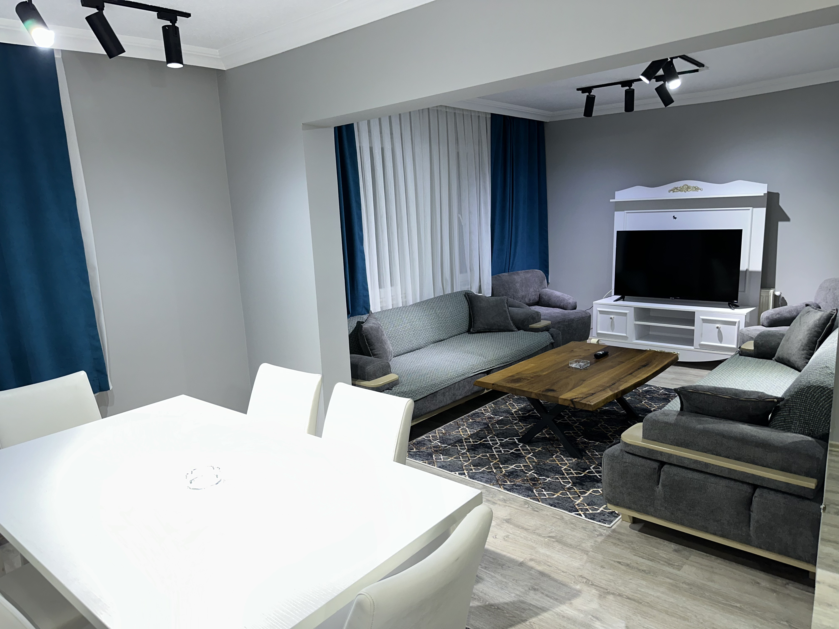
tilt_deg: -10.8
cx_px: 420
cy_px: 314
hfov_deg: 71.6
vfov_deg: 56.8
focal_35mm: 24
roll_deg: +3.1
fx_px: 582
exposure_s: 1/21
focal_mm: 6.86
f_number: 1.78
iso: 100
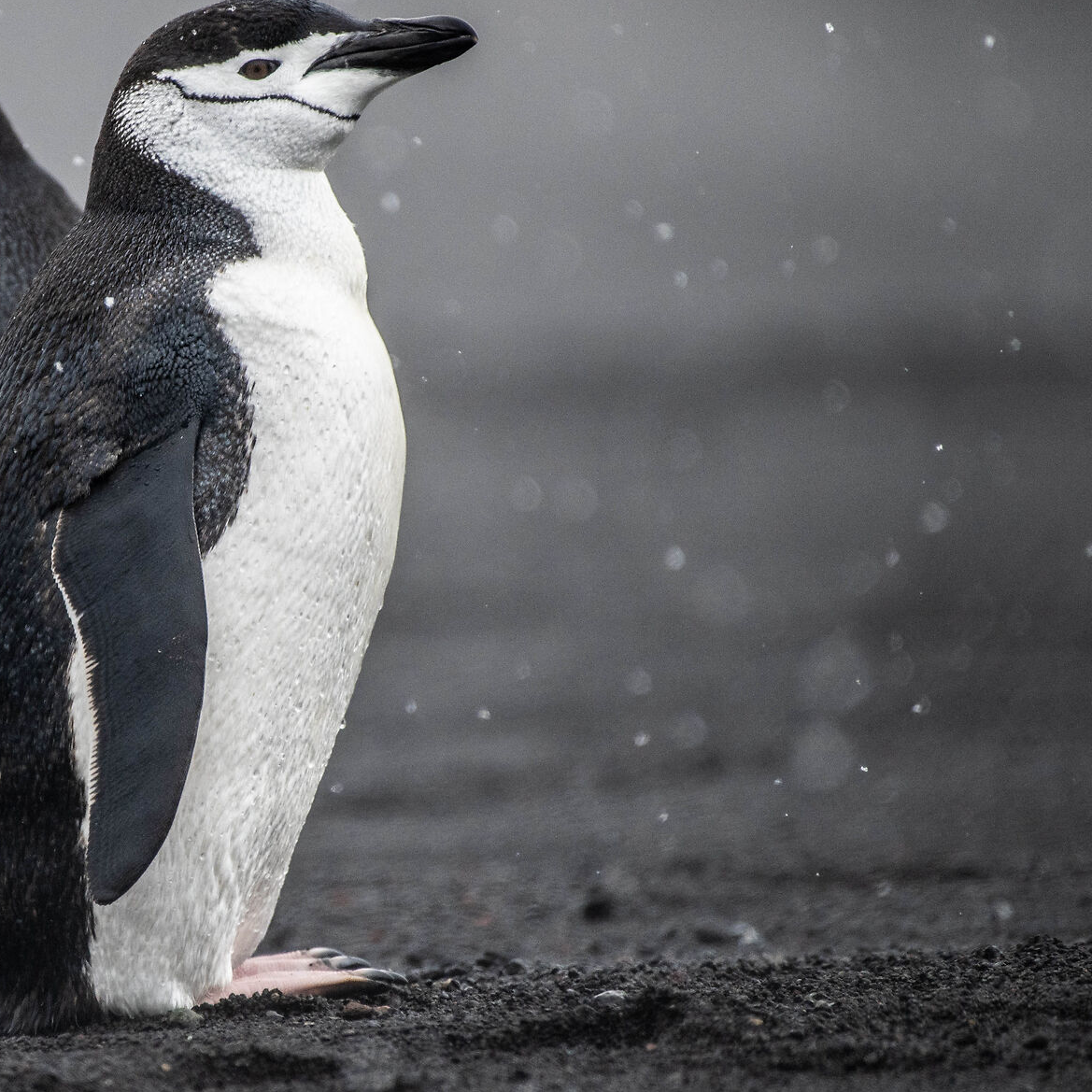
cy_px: 502
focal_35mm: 872
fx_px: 31122
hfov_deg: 2.0
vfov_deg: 2.0
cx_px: 61
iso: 1600
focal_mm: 500
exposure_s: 1/4000
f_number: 5.6
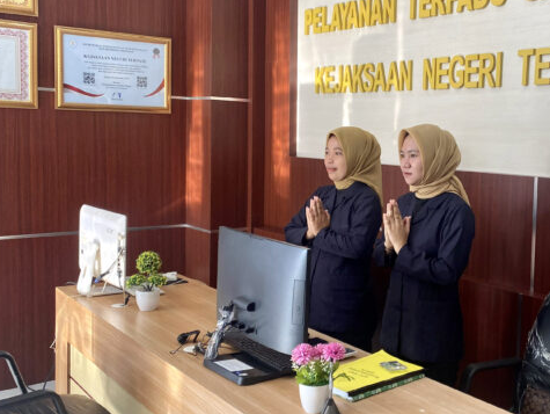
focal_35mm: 42
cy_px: 183
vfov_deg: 34.4
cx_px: 428
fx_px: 668
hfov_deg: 43.0
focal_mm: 4.25
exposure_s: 1/121
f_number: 1.8
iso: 80
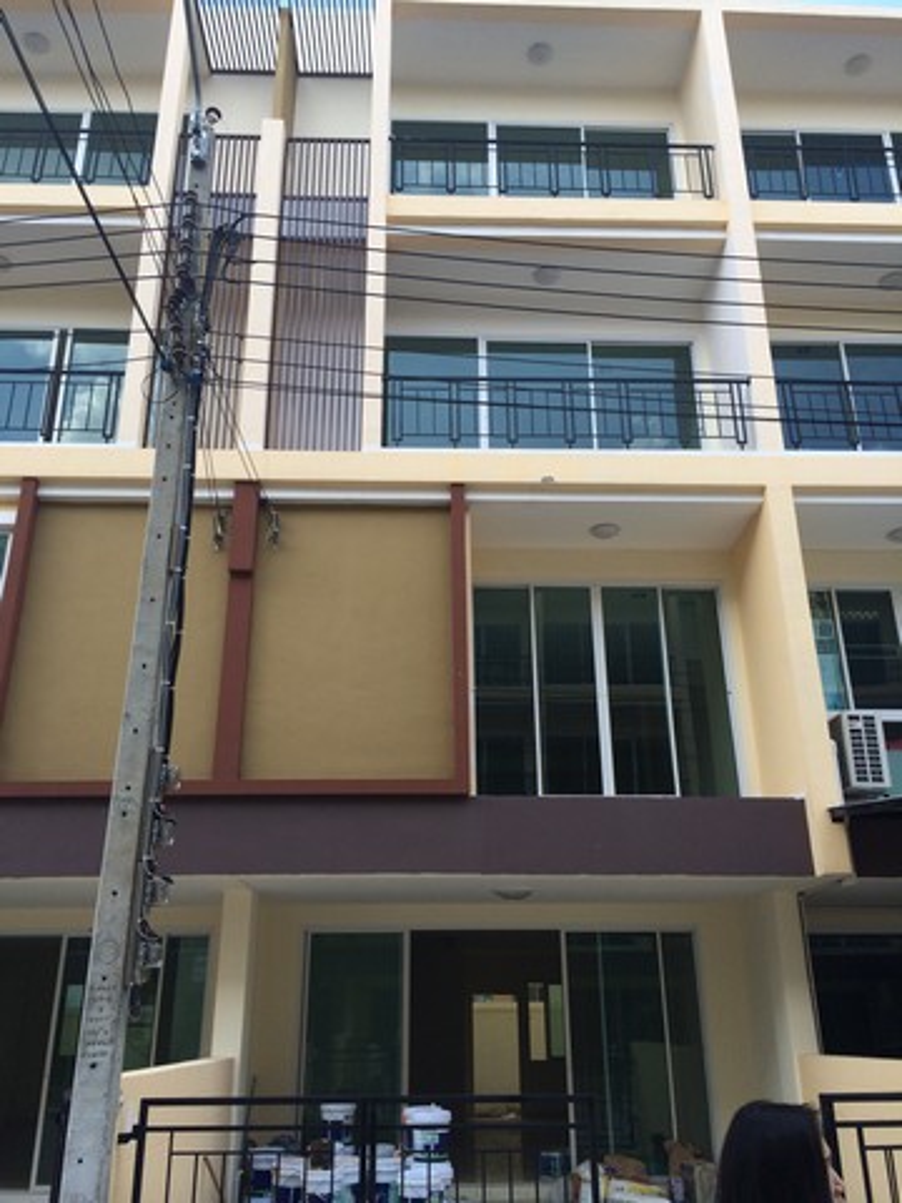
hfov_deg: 46.8
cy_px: 602
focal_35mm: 30
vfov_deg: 60.0
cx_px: 451
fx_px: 1042
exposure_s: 1/746
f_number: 2.2
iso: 32
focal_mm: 4.12
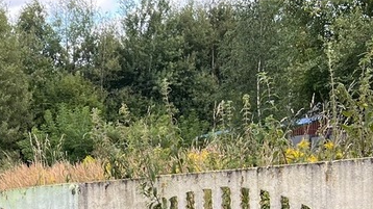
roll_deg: +5.3
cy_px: 367
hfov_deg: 24.3
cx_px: -46
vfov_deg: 13.5
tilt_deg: -11.6
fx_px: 801
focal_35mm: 81
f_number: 1.5
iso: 50
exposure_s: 1/552
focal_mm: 5.7
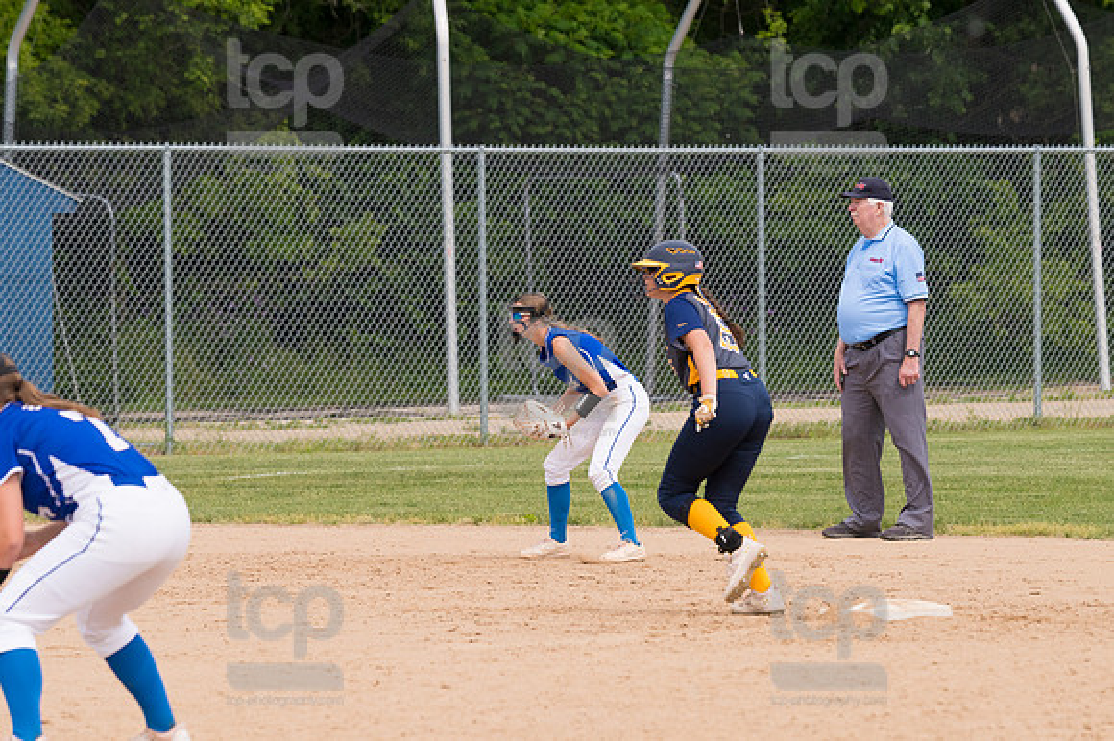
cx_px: 557
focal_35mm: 300
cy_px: 370
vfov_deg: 4.6
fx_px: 9278
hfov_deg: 6.9
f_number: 5.6
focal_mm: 200
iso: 320
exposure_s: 1/1600
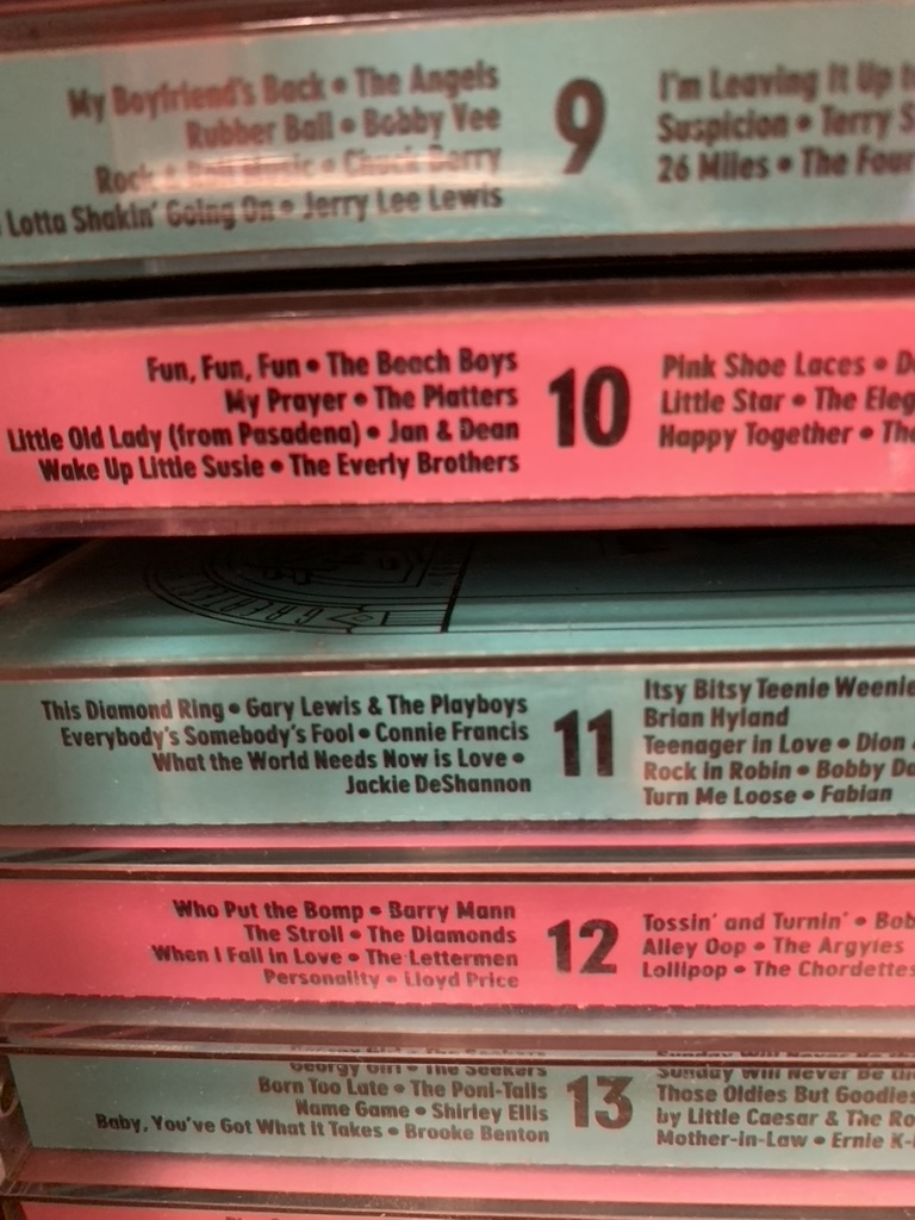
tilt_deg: -55.2
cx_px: 458
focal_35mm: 26
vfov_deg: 67.3
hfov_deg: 53.1
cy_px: 610
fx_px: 916
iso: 320
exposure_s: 1/40
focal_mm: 4.25
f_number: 1.8
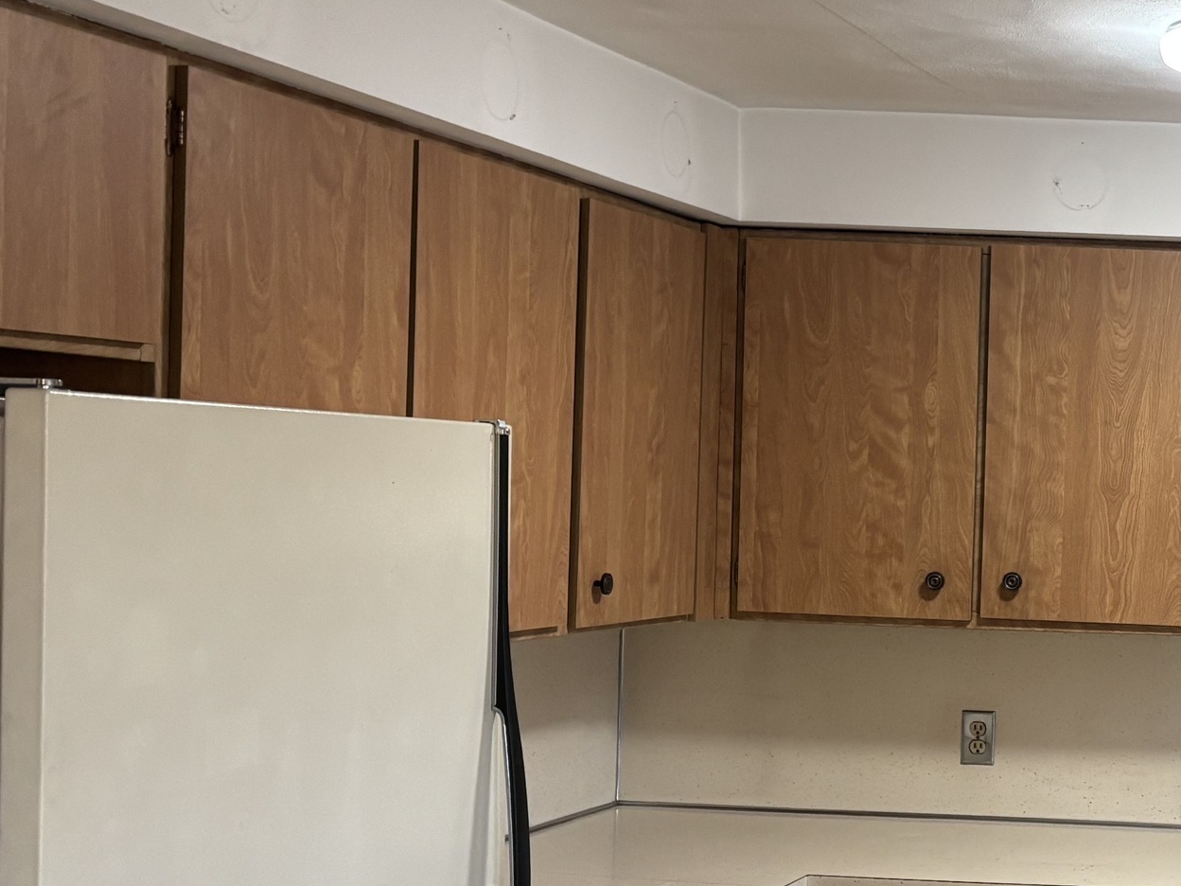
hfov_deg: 27.2
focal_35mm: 64
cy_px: 560
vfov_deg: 22.9
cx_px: 1361
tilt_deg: -1.6
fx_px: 2183
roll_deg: -2.0
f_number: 1.6
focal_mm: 5.96
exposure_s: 1/60
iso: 200
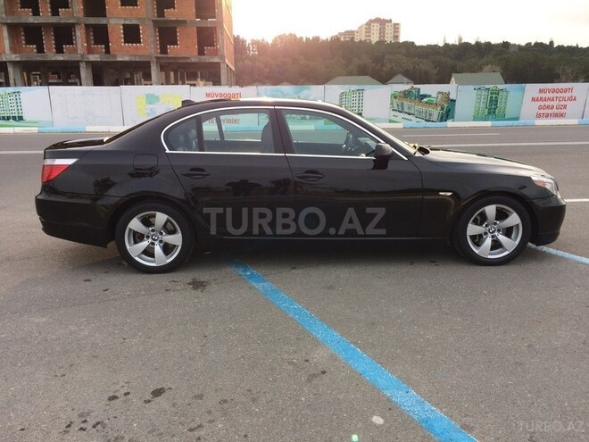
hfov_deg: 61.7
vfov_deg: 48.2
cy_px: 221
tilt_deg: -14.8
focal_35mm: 29
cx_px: 294
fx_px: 493
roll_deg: +1.5
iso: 32
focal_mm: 4.15
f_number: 2.2
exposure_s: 1/260
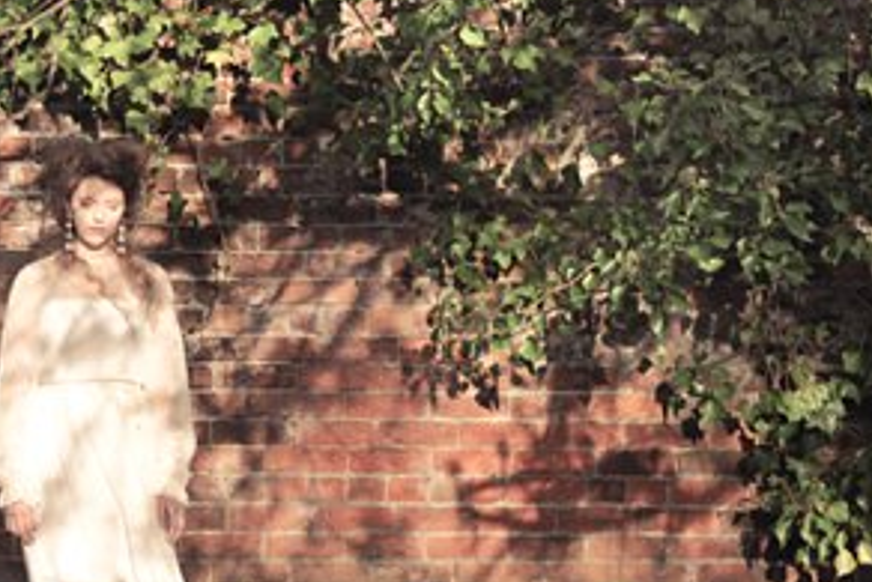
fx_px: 3320
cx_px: 21
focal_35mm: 137
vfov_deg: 10.0
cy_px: 270
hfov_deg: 14.7
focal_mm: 50
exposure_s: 1/320
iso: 500
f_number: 10
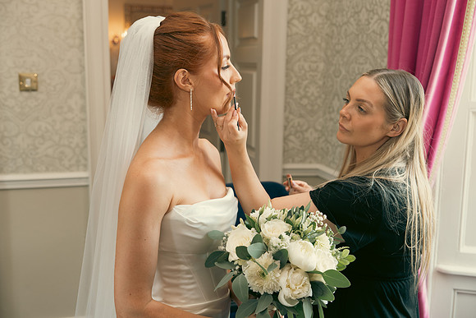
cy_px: 159
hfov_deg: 44.5
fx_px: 582
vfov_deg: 30.5
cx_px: 238
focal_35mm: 44
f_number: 4
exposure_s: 1/160
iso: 640
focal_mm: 44
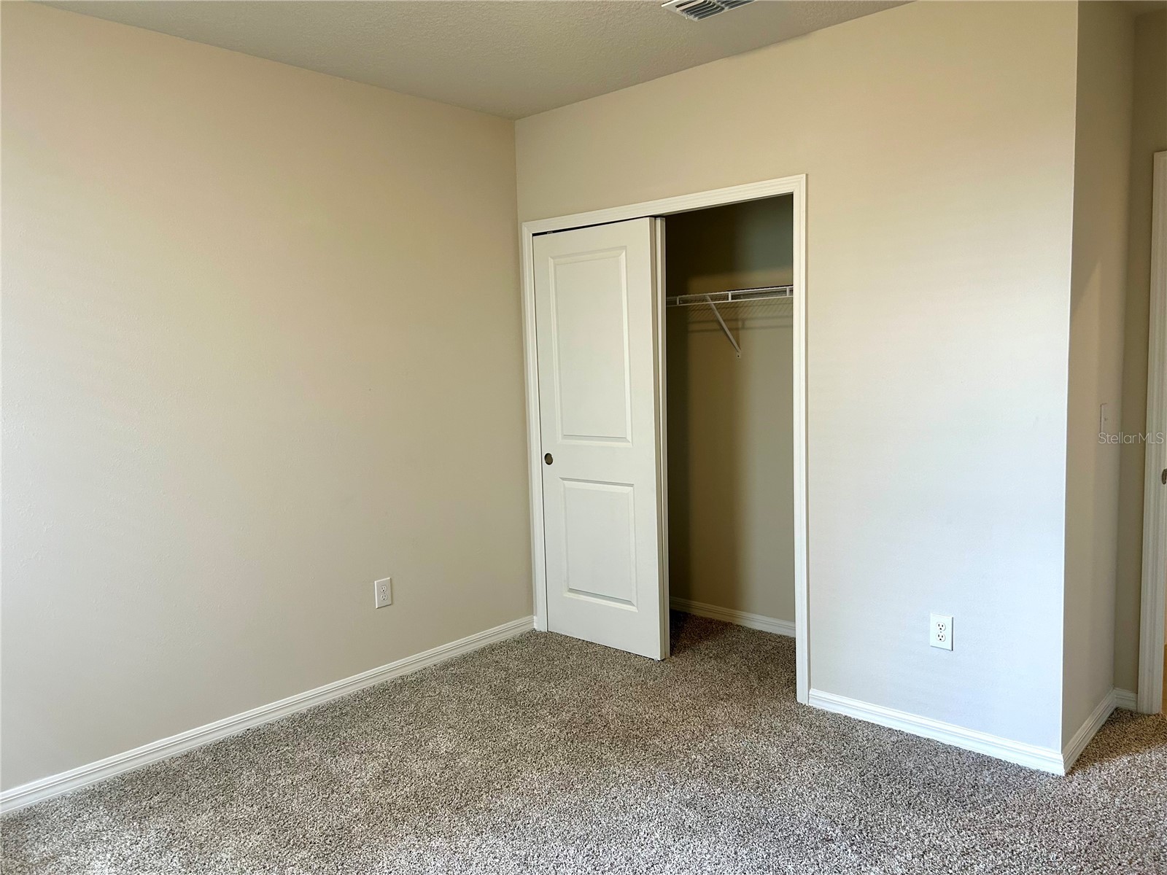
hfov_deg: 67.3
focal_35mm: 26
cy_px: 438
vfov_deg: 53.1
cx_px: 584
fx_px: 877
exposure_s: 1/120
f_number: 1.5
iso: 100
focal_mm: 5.7
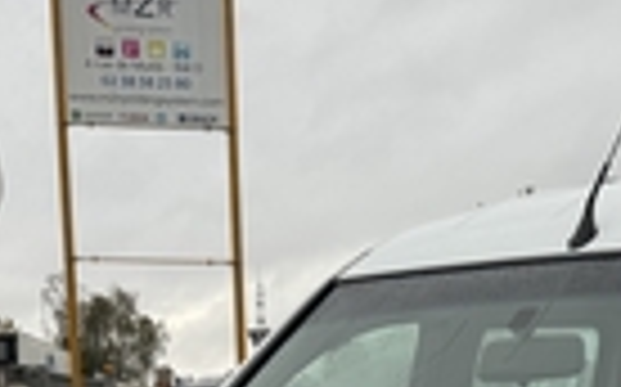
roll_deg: -0.2
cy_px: 776
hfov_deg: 21.9
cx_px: 459
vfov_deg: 12.3
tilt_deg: -12.6
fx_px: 1590
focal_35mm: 94
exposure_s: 1/491
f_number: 1.78
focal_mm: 6.76
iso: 80
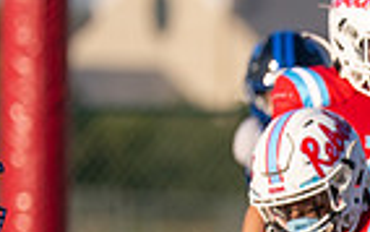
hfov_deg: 1.6
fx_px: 13049
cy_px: 335
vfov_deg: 1.0
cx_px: 839
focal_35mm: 1293
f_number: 3.2
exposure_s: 1/3200
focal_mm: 200
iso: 125
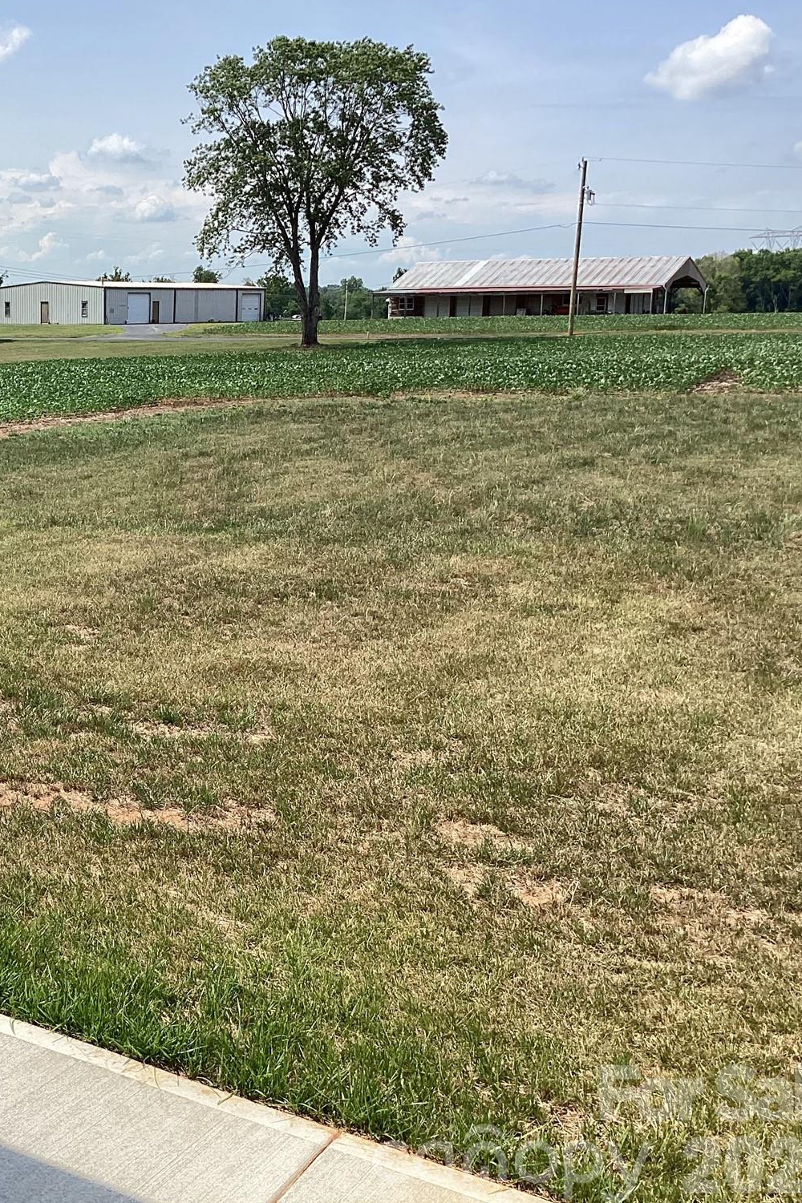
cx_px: 34
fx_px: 1471
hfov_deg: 28.9
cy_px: 607
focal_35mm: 44
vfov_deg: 44.5
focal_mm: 3.3
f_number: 2.4
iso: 25
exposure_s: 1/1164
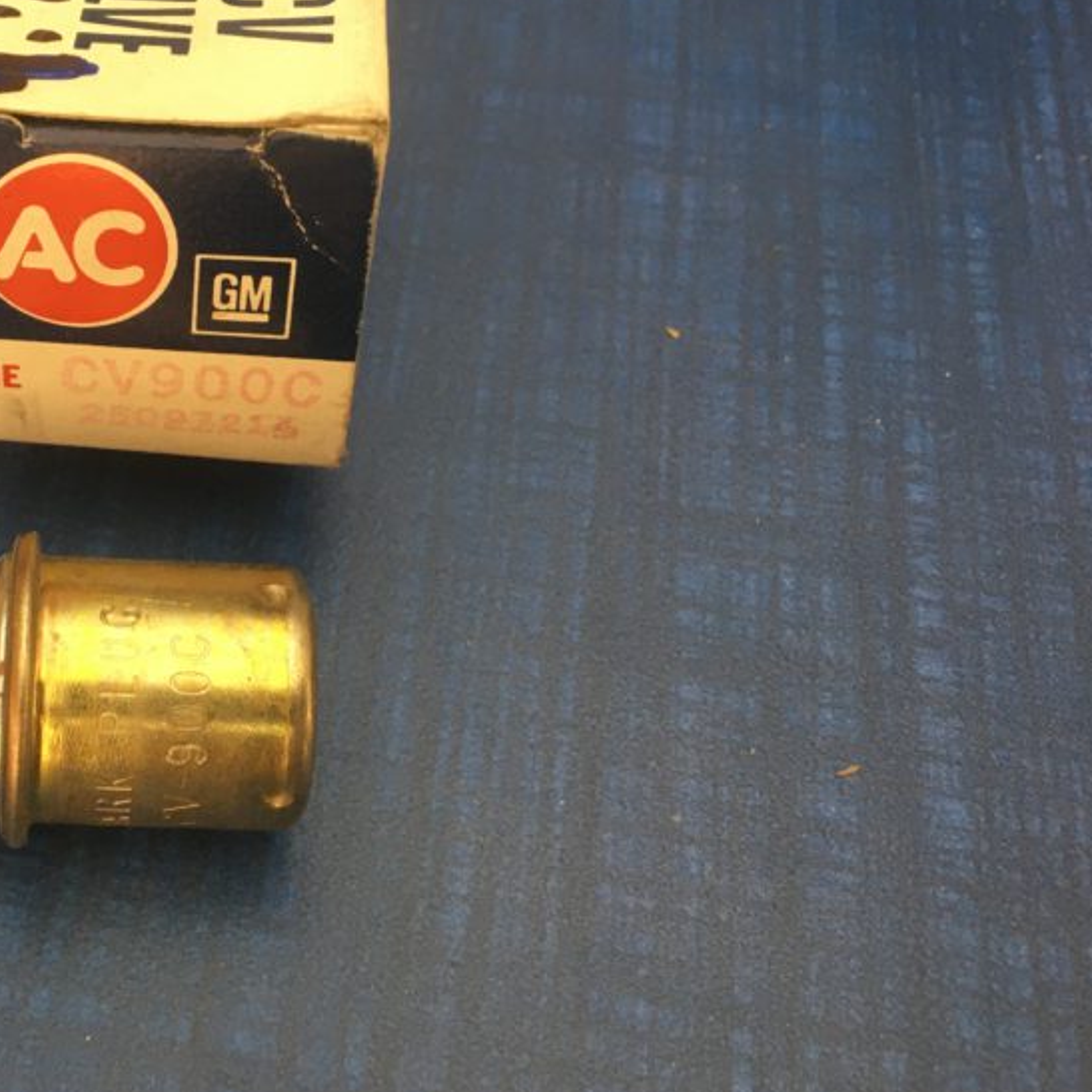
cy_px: 419
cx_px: 84
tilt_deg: -53.2
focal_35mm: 48
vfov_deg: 35.2
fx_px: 1713
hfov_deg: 33.3
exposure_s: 1/30
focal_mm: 4.15
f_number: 2.2
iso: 64
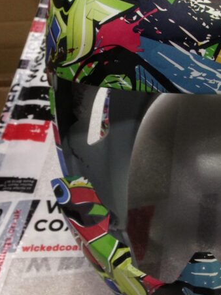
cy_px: 59
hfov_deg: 18.1
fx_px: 664
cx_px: 250
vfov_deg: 24.6
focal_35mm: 78
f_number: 2.4
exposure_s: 1/20
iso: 64
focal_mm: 4.13
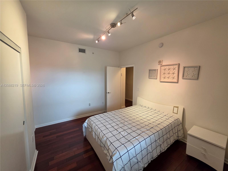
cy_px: 86
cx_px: 114
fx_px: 86
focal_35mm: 13
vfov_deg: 89.9
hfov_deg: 106.2
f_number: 1.9
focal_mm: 2.2
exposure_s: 1/120
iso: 200
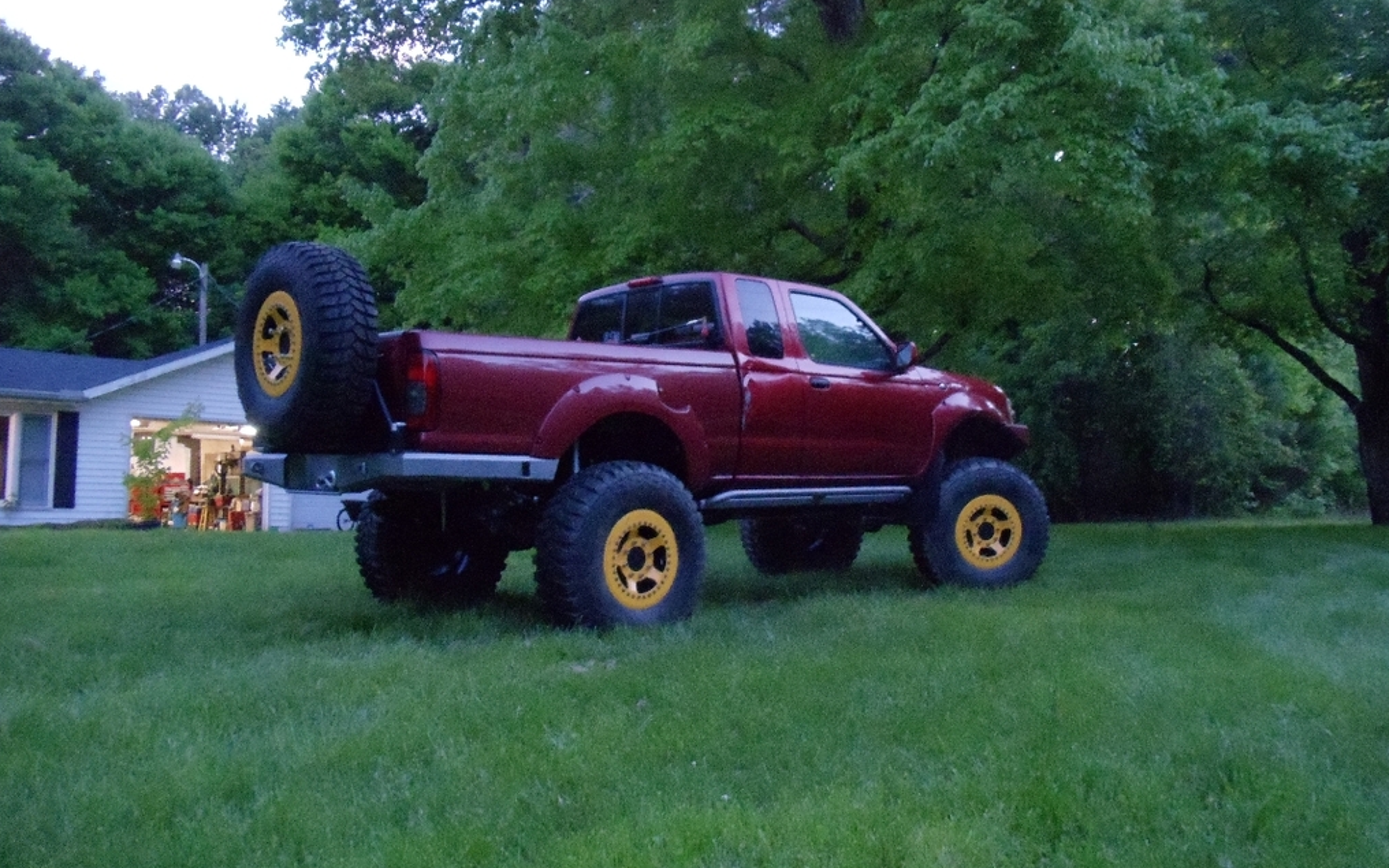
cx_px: 696
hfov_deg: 42.6
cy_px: 369
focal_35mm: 47
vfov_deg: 27.4
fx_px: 1779
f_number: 3.5
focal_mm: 6
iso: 800
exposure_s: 1/8
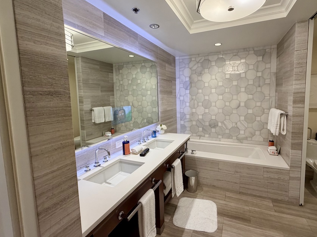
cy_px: 110
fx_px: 156
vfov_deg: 74.6
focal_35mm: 17
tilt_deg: -4.9
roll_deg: +1.5
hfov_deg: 90.7
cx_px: 176
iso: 250
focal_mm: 2.22
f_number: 2.2
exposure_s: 1/120
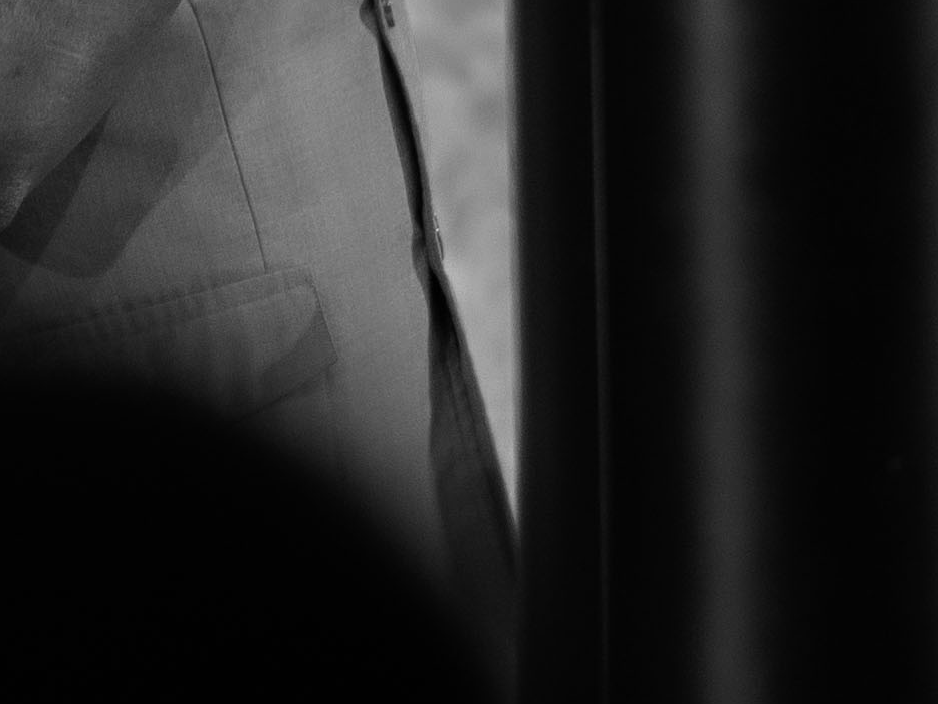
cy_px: -61
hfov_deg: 1.6
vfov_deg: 1.2
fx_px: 33474
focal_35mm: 1235
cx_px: 529
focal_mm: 200
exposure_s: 1/100
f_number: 3.2
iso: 1000
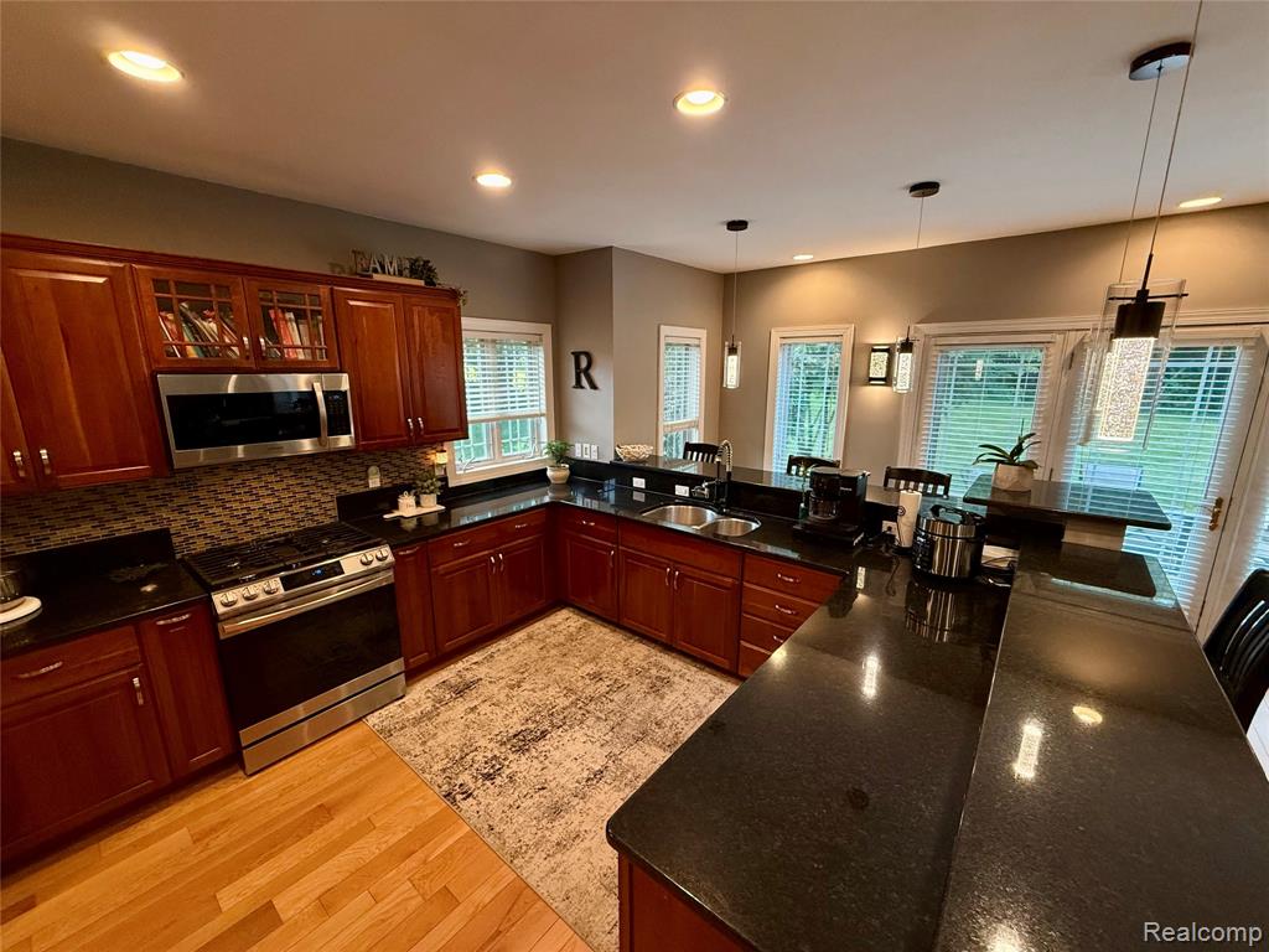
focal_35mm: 14
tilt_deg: -11.7
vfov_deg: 85.7
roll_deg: +0.5
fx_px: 513
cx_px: 634
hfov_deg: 102.1
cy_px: 476
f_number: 2.2
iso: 320
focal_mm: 2.22
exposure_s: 1/120
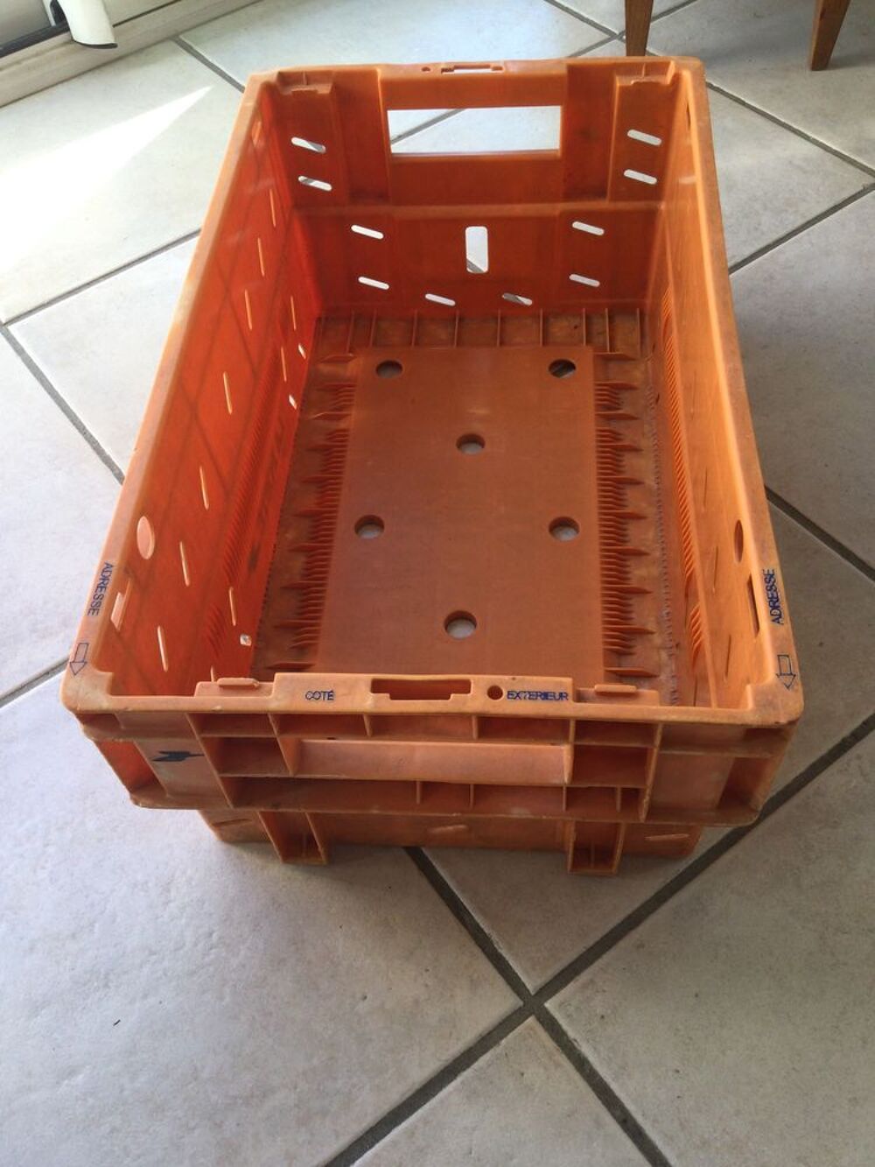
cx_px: 438
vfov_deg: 58.3
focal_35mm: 31
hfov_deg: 45.4
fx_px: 1045
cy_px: 584
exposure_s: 1/100
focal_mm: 3.3
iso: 32
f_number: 2.4
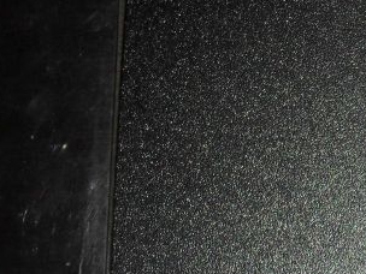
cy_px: 151
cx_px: 589
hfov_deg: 15.1
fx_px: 1248
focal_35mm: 118
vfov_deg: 12.6
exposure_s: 1/45
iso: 200
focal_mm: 6.3
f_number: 3.2
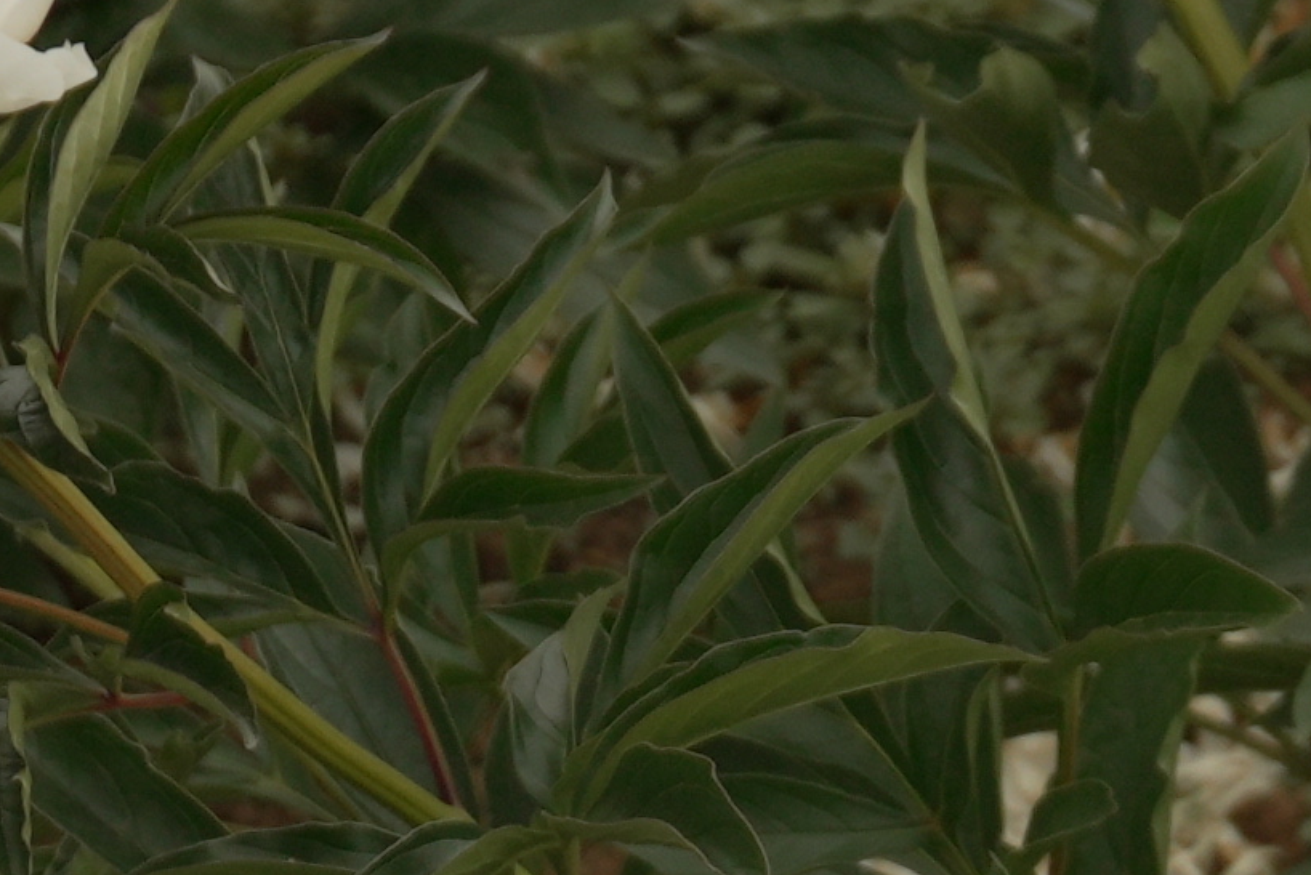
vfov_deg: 6.0
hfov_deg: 8.8
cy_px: 740
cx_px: 2164
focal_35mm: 227
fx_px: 8269
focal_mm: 20
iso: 125
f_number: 3.2
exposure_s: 1/400
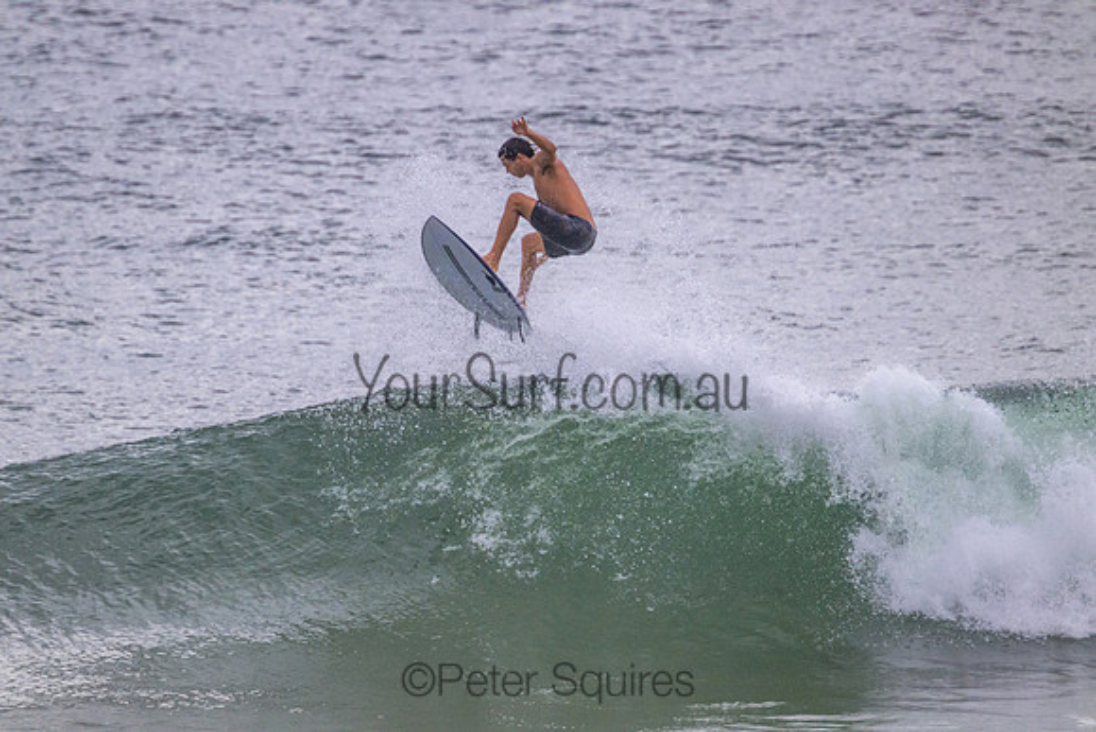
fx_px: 24360
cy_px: 366
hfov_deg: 2.6
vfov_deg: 1.7
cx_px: 548
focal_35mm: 800
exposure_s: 1/2000
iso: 3600
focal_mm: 800
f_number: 11
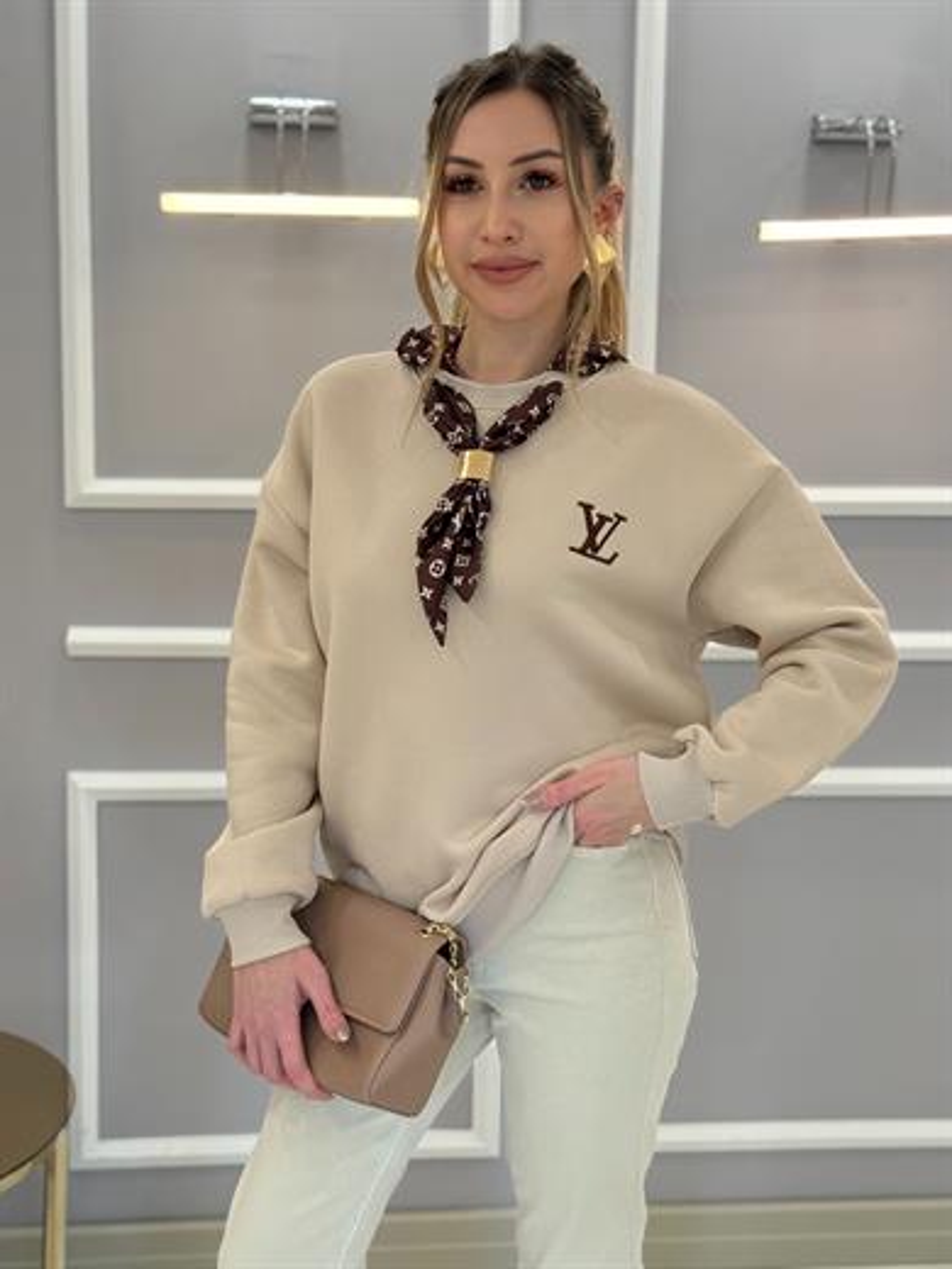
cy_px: 634
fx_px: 1760
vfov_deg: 39.7
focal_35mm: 48
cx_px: 476
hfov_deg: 30.3
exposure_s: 1/242
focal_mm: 6.76
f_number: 1.78
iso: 160
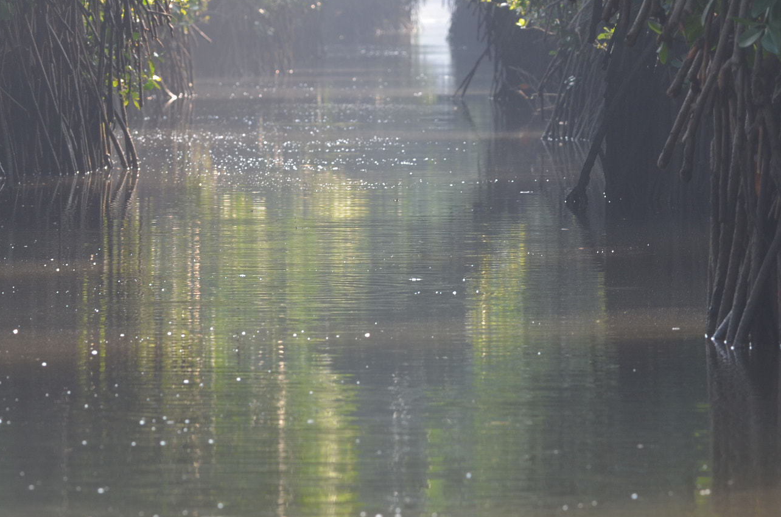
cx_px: 296
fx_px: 10367
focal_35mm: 479
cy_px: 143
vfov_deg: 2.9
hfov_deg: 4.3
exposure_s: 1/50
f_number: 10
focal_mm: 200
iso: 200
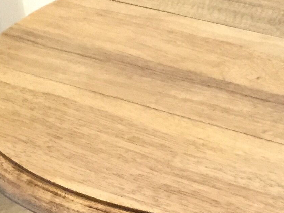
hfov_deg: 15.8
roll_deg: +0.4
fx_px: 984
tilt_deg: -36.8
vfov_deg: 11.9
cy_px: 301
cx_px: 343
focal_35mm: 120
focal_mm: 3.3
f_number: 2.4
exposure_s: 1/33
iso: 200
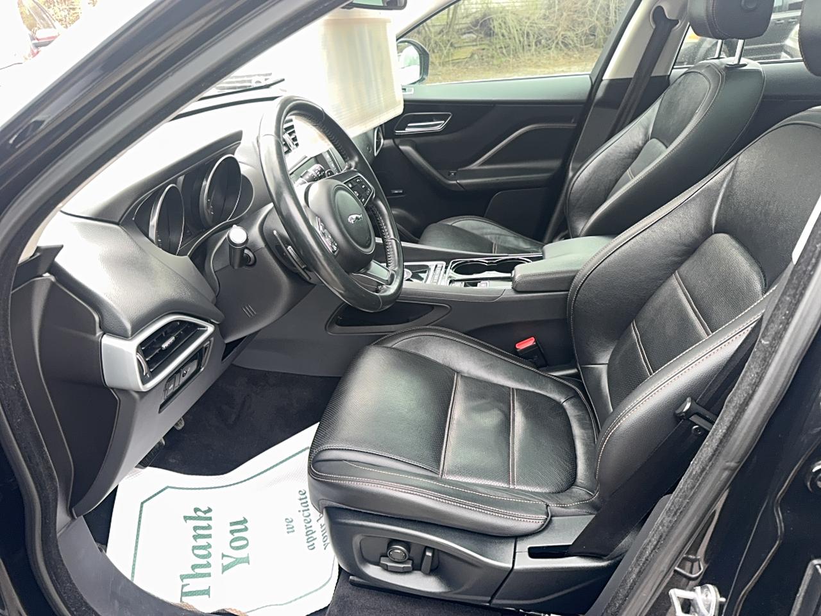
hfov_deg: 71.6
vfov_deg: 56.8
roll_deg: +3.0
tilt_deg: -26.8
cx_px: 410
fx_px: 569
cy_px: 308
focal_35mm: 24
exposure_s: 1/117
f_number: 1.78
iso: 50
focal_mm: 6.76
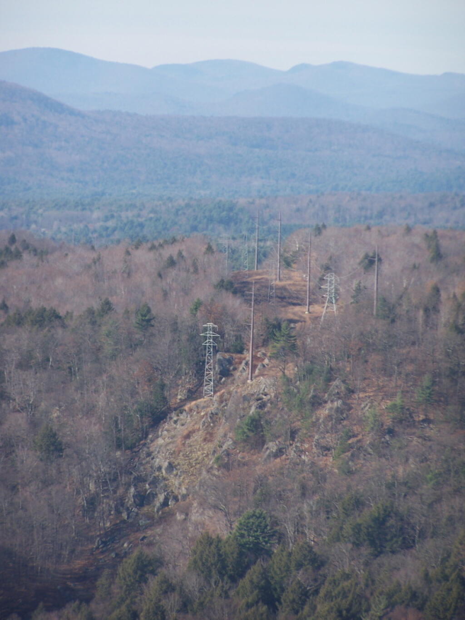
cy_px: 310
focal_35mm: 288
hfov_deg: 5.2
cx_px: 232
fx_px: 5158
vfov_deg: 6.9
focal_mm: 47.7
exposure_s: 1/640
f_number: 3.6
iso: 80
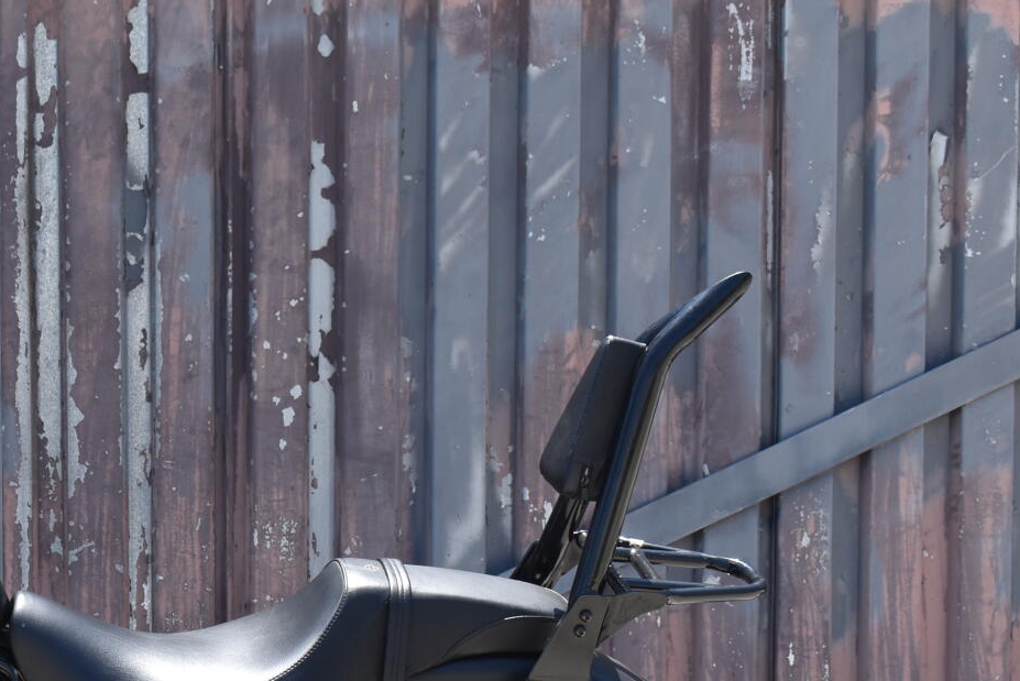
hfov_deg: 18.0
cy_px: 702
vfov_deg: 12.3
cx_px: -47
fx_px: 3118
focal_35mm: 110
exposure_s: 1/250
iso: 180
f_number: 8
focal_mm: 34
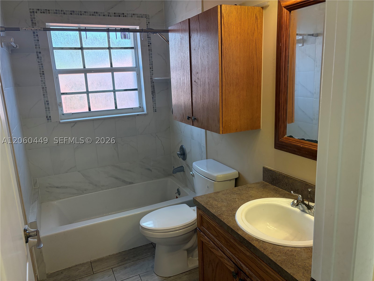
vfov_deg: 53.1
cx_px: 187
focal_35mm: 26
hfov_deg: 67.3
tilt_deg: -13.6
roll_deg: +2.6
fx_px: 281
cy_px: 140
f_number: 1.6
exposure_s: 1/222
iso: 125
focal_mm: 5.96
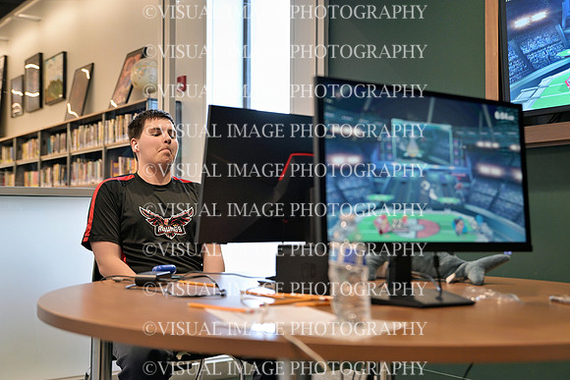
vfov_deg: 27.0
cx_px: 285
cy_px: 190
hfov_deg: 39.6
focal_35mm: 50
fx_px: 792
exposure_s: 1/250
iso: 1600
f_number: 2.8
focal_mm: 50
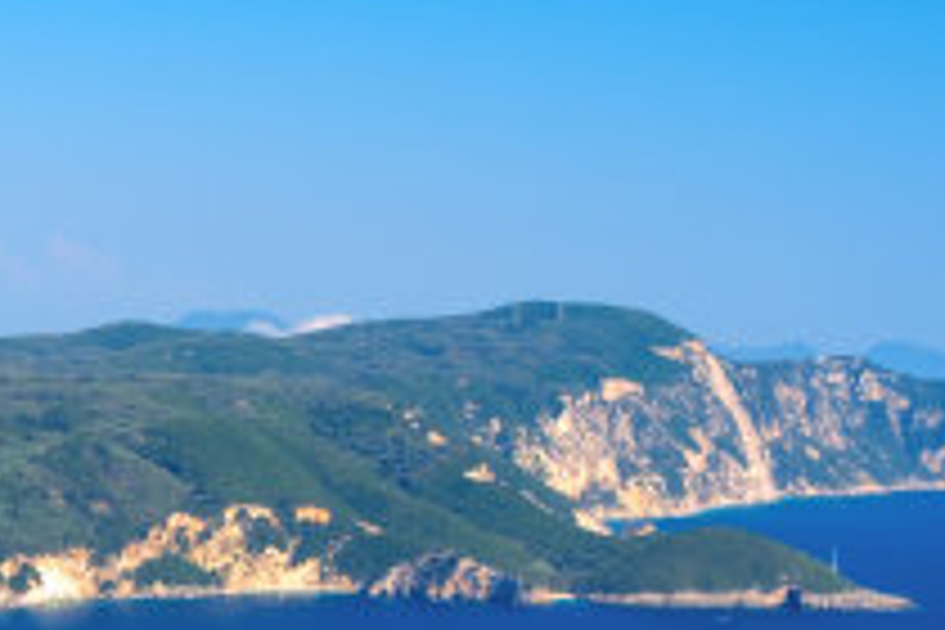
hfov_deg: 18.8
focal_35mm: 105
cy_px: 526
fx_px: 2756
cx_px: -36
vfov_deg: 13.0
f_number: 7.1
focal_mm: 24.3
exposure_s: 1/210
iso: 200
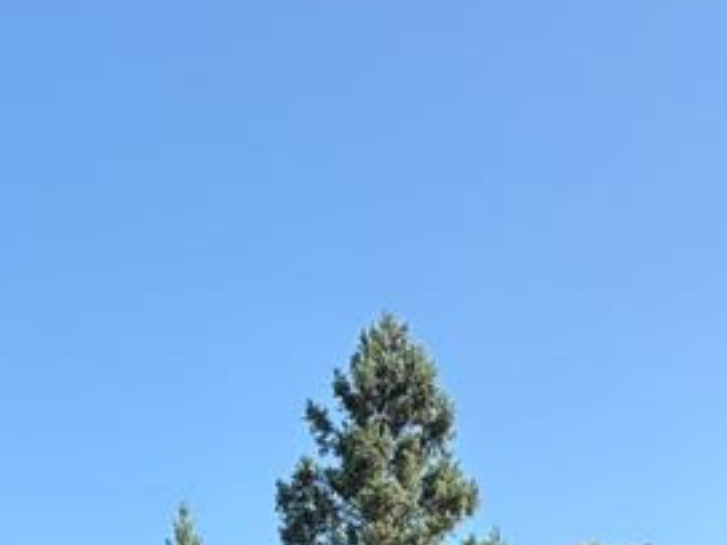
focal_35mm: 98
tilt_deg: +14.7
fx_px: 2058
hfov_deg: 20.0
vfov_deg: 14.1
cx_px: 377
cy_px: 826
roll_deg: -0.8
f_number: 1.6
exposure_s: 1/1196
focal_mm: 5.96
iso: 50
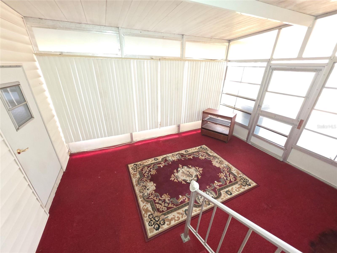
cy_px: 126
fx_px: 127
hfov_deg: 106.2
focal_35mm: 13
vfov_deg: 89.9
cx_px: 168
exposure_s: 1/30
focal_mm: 2.2
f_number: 1.9
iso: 400
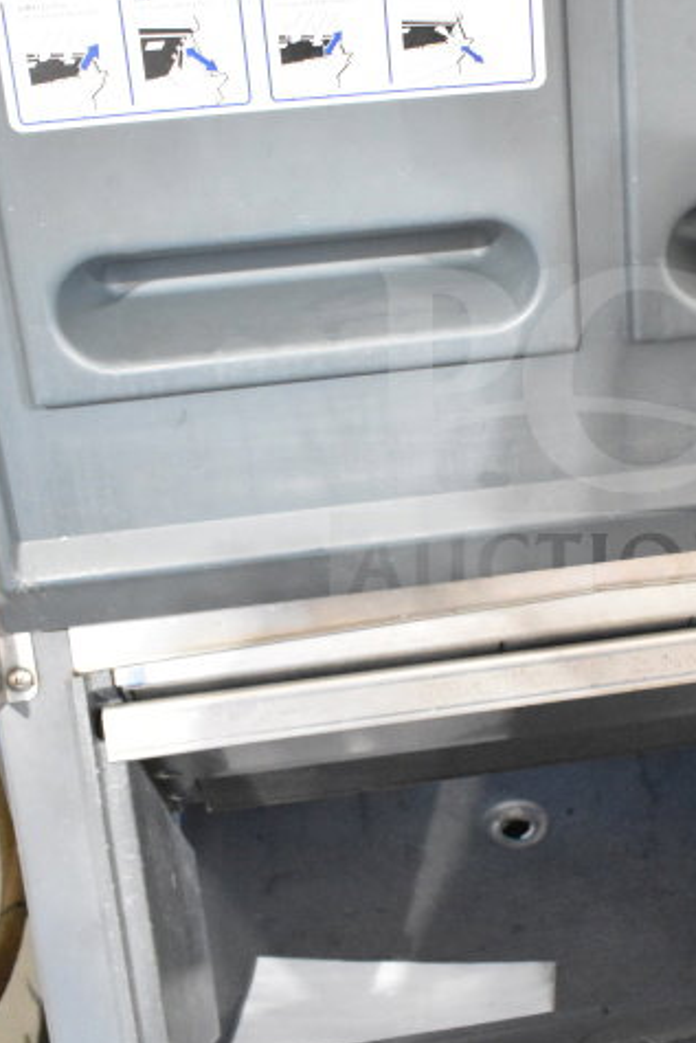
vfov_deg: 38.1
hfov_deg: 25.5
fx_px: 1507
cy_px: 442
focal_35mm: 52
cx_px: 575
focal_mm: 18
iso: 6400
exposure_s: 1/60
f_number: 4
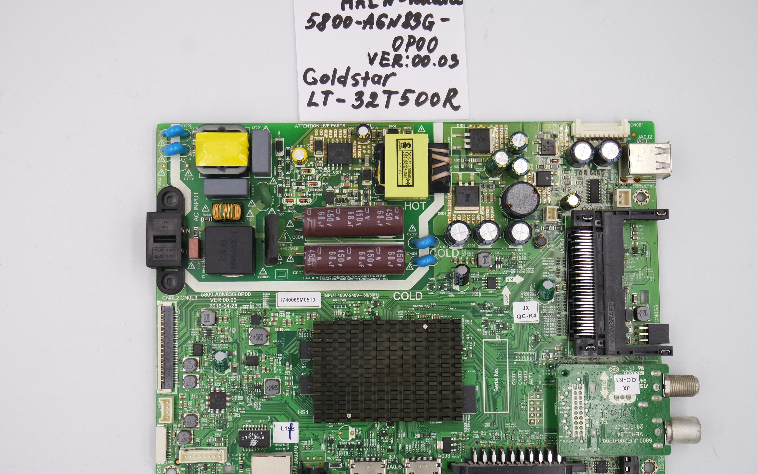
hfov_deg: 37.5
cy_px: 250
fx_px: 1115
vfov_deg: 24.0
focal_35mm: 54
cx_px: 379
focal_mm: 19
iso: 200
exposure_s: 1/125
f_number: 5
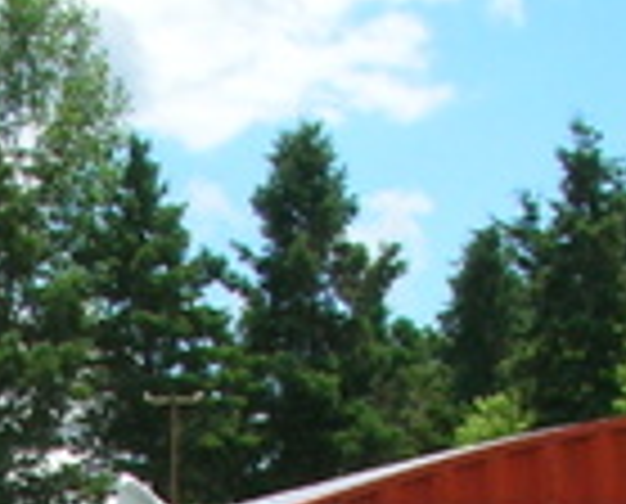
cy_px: 1220
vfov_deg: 7.5
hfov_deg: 9.7
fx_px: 3604
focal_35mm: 194
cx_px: -243
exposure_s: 1/276
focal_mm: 5.8
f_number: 5.6
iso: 50
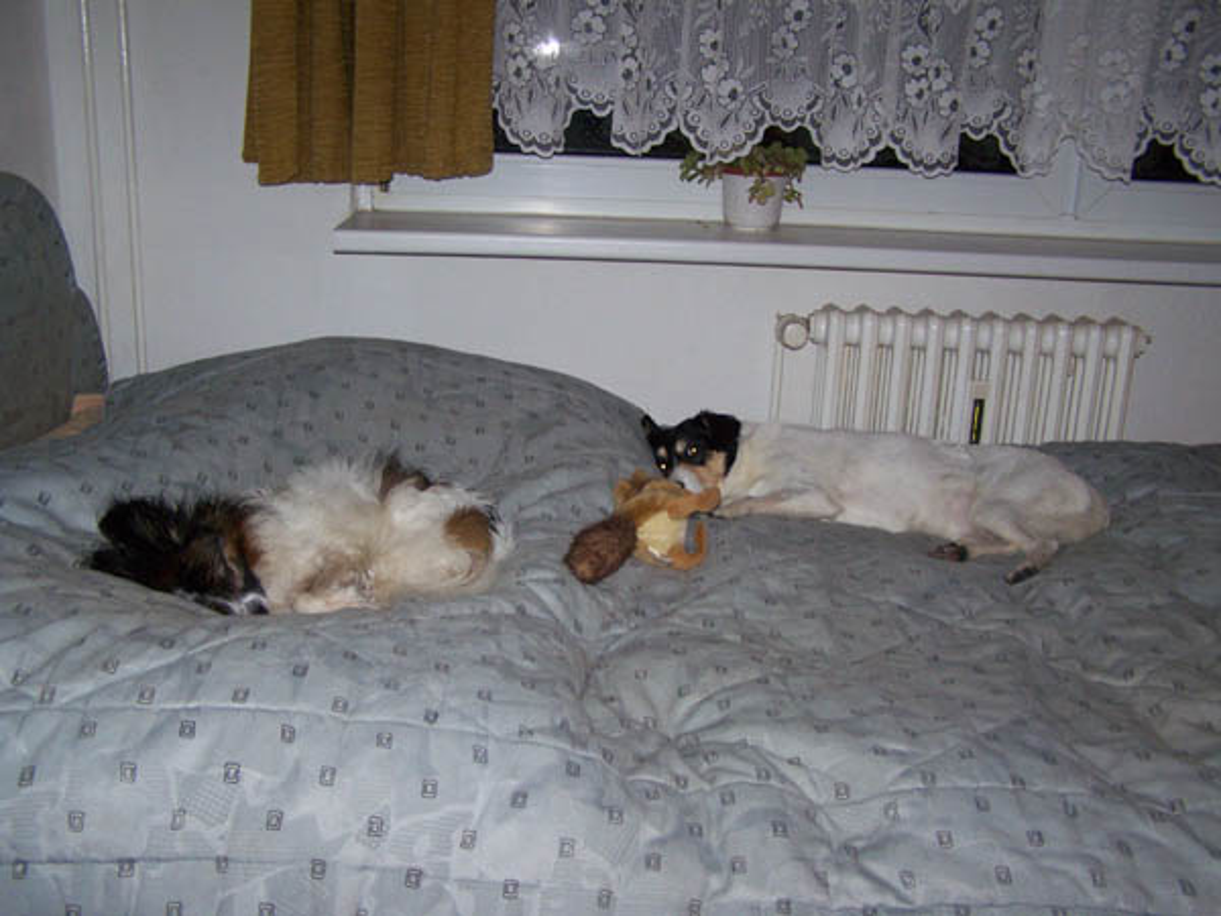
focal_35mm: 38
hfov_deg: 49.0
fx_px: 1340
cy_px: 458
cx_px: 610
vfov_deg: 37.7
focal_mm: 6.3
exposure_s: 1/60
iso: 160
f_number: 2.8
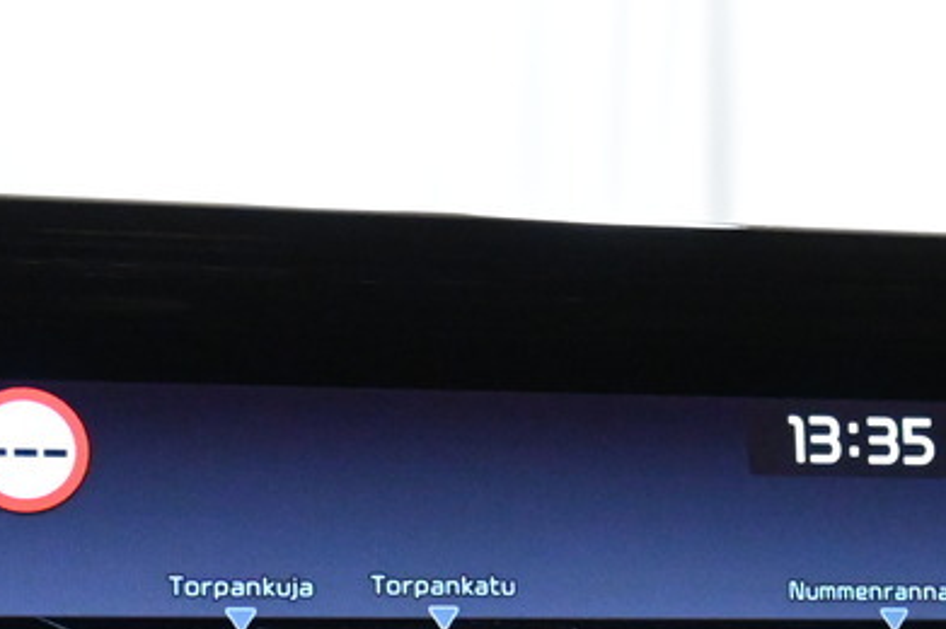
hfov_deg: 17.7
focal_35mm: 115
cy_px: 794
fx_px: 3022
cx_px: 709
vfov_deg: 11.6
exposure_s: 1/100
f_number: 4.5
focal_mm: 18.5
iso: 4000
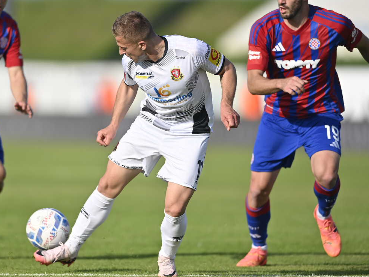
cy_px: 123
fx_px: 5330
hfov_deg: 4.0
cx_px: 140
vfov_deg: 3.0
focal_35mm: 500
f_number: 2.8
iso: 160
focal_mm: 400
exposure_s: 1/4000
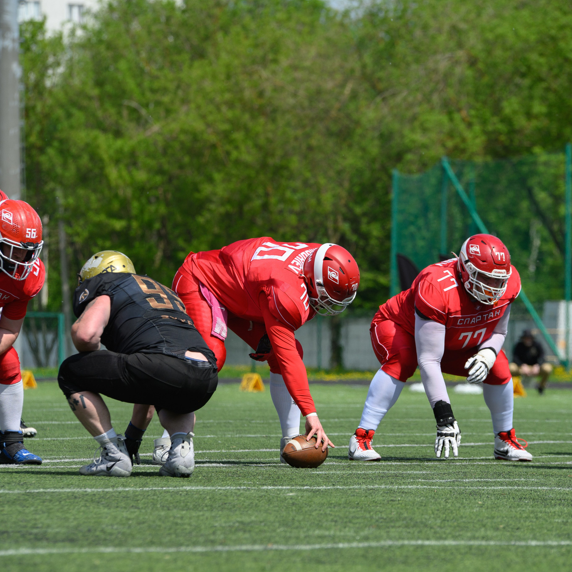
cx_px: 282
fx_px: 4786
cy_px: 287
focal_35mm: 256
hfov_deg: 6.8
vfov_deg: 6.8
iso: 200
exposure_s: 1/2000
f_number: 5.6
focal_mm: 200
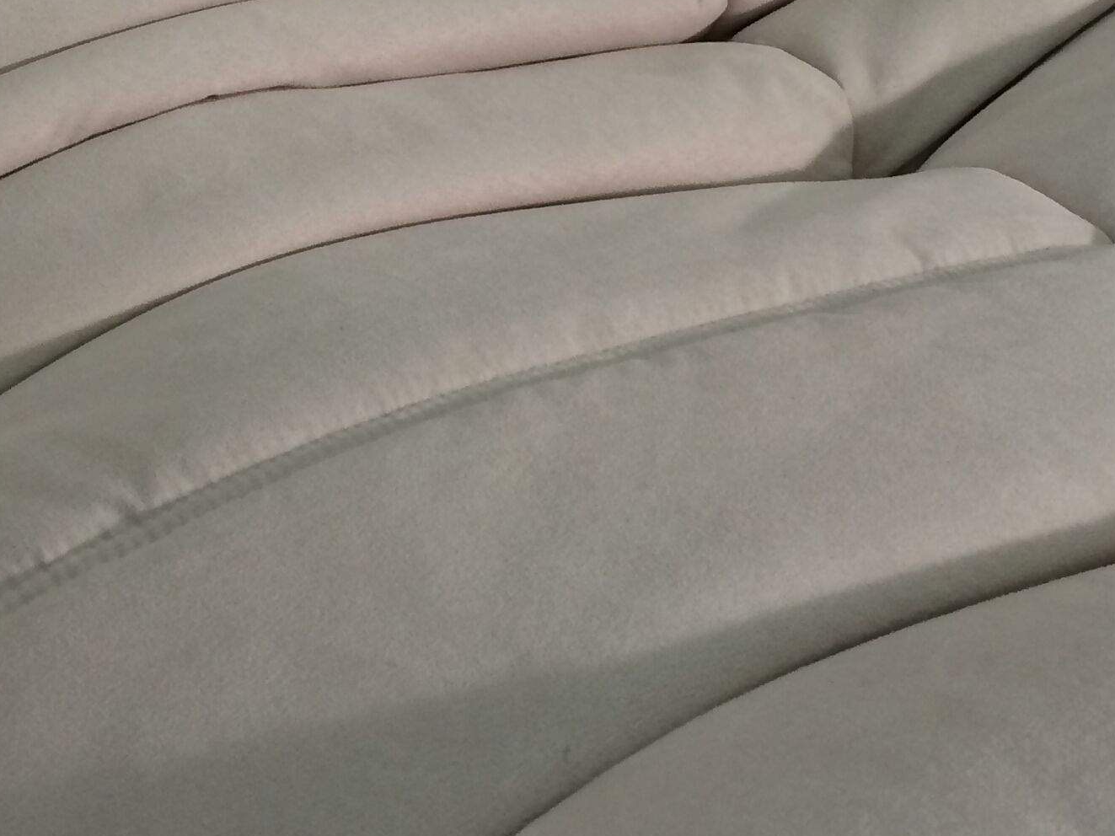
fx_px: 2383
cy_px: -42
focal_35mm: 74
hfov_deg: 26.1
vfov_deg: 19.2
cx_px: 315
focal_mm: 4.12
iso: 125
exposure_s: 1/33
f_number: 2.2
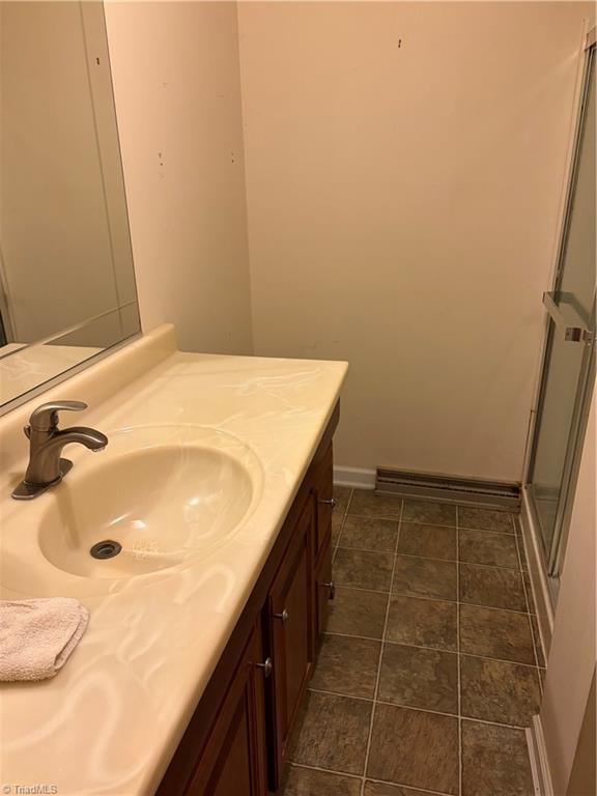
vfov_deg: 67.3
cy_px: 398
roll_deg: +1.2
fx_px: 598
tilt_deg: -18.6
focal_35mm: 26
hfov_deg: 53.1
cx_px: 298
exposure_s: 1/60
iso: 250
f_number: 1.6
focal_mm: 5.96
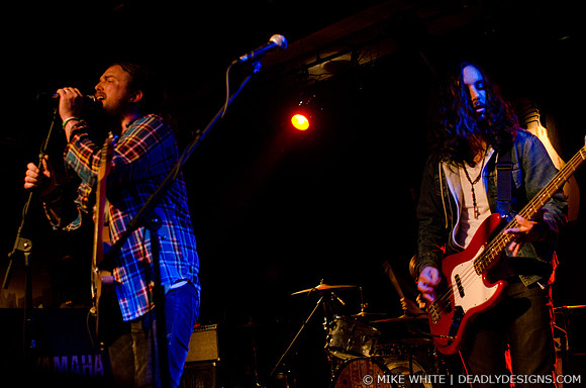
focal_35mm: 52
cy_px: 194
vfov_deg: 25.6
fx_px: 853
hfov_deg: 37.9
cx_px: 293
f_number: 2.8
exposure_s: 1/50
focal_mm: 35
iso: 2000
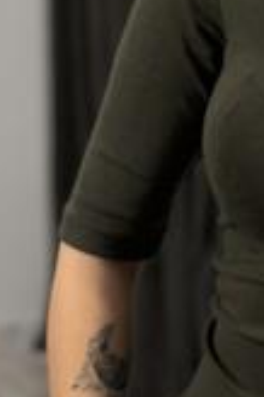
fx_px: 1389
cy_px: 190
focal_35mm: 126
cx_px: 344
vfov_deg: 16.3
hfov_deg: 10.6
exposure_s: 1/50
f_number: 1.78
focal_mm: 6.86
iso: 125
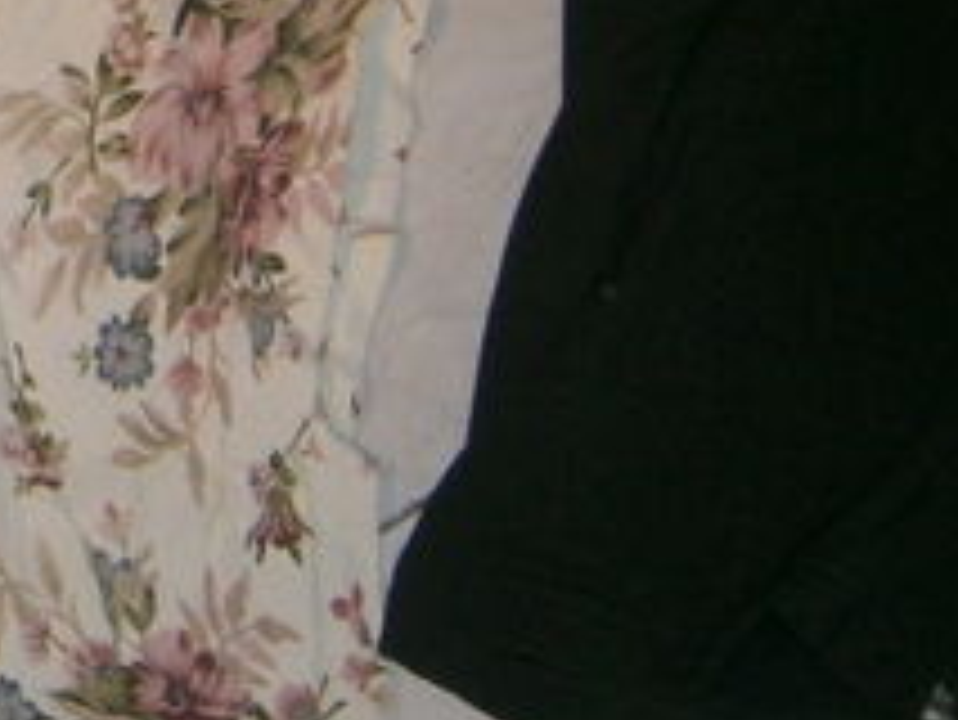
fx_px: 3378
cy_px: -238
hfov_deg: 14.3
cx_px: -733
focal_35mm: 122
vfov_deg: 11.8
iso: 80
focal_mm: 4.7
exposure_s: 1/30
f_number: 2.8
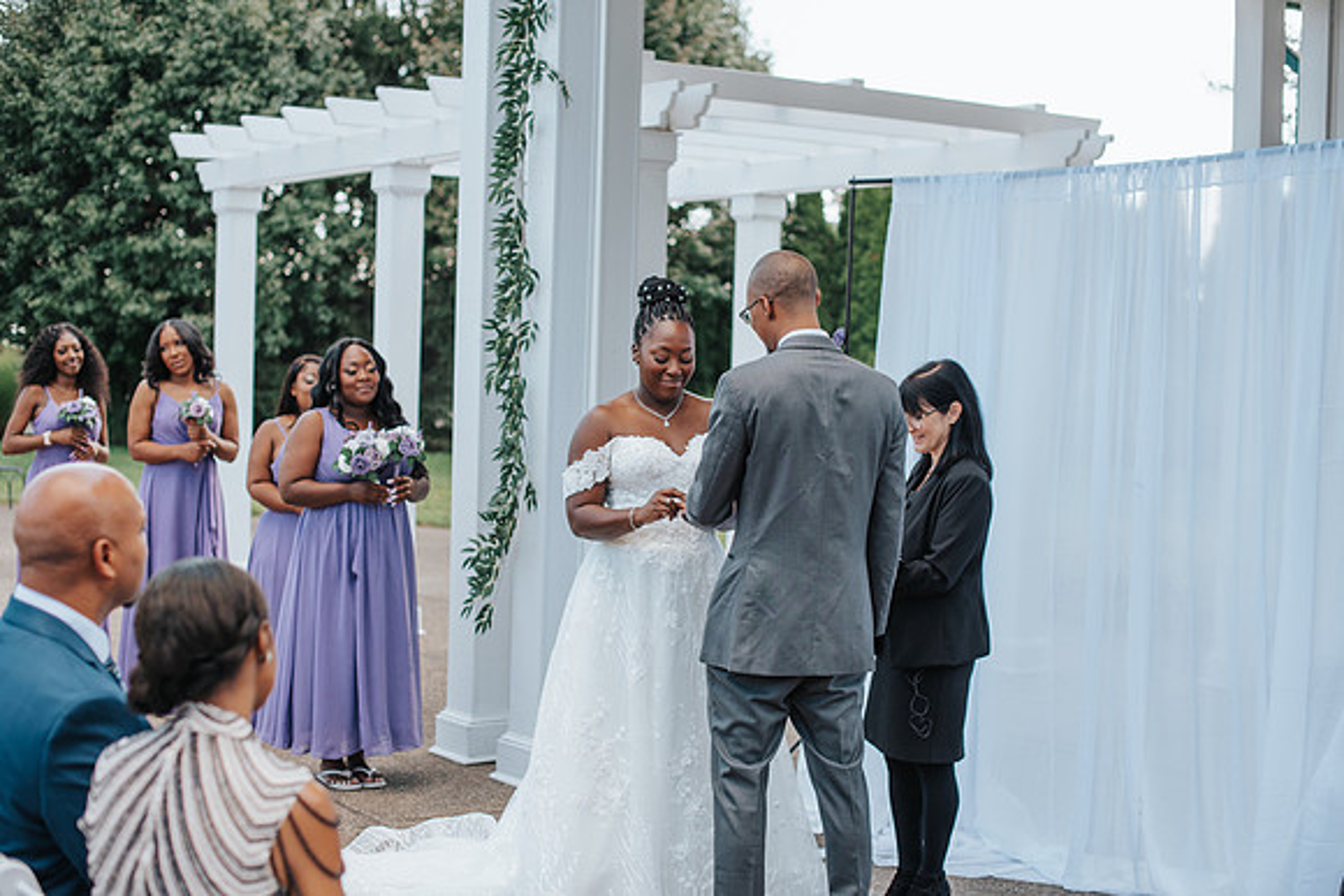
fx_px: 1957
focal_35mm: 52
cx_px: 672
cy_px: 448
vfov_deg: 25.8
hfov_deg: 37.9
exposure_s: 1/1000
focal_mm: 50
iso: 200
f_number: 2.5
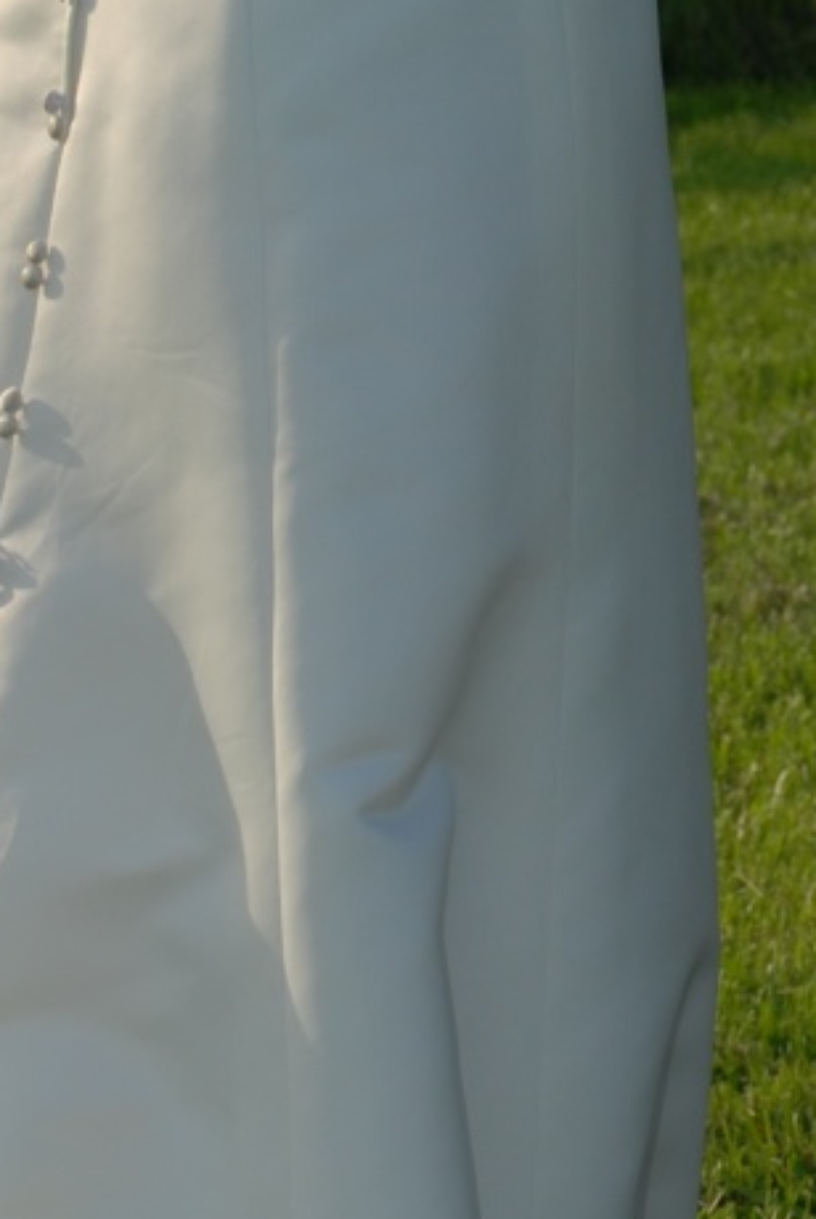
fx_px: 8779
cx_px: 861
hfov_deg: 5.3
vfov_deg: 7.9
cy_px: -192
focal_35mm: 259
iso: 100
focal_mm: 52
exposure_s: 1/200
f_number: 7.1
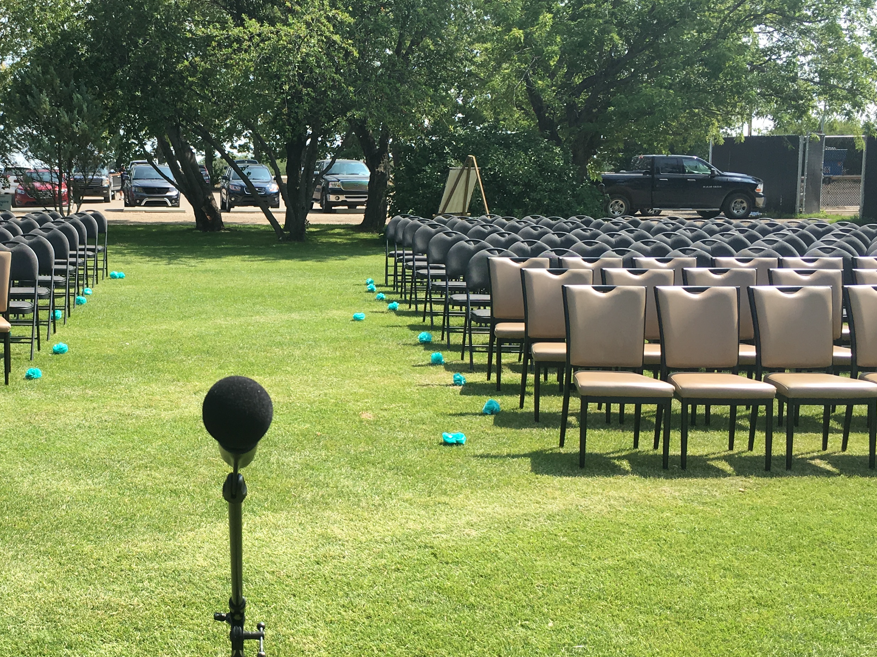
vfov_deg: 30.9
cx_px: 221
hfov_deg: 39.4
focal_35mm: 47
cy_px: 344
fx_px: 1191
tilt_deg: -7.1
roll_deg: -0.1
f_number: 2.2
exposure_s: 1/680
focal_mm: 4.15
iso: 25
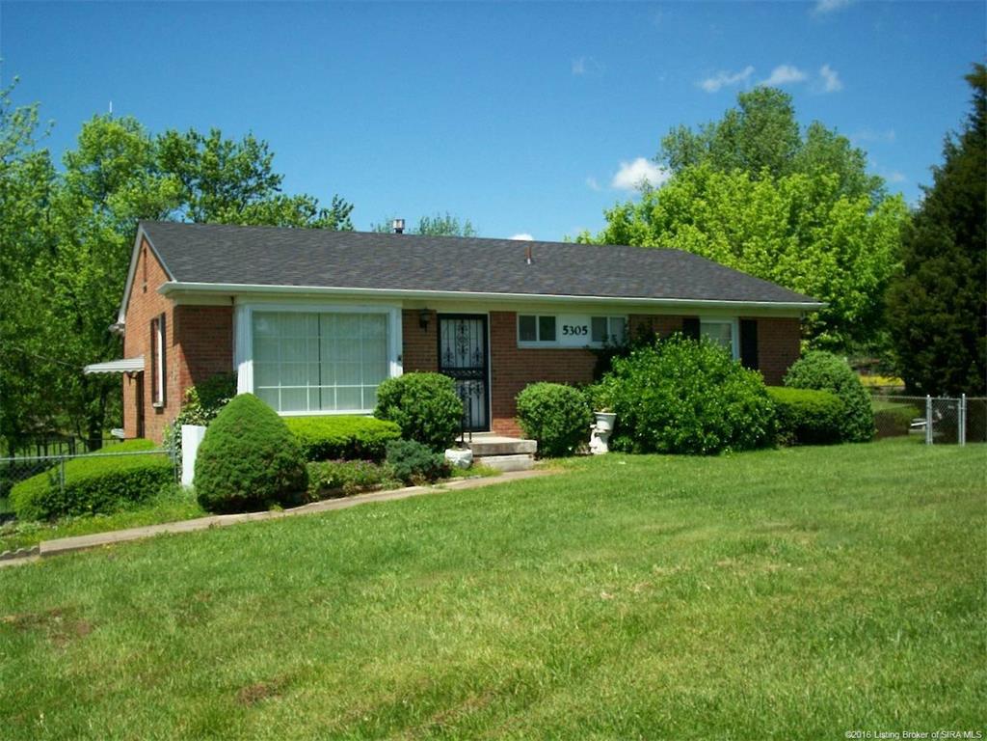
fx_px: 1026
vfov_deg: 39.7
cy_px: 370
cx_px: 494
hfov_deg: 51.4
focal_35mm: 36
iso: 100
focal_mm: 5.9
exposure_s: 1/541
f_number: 4.5
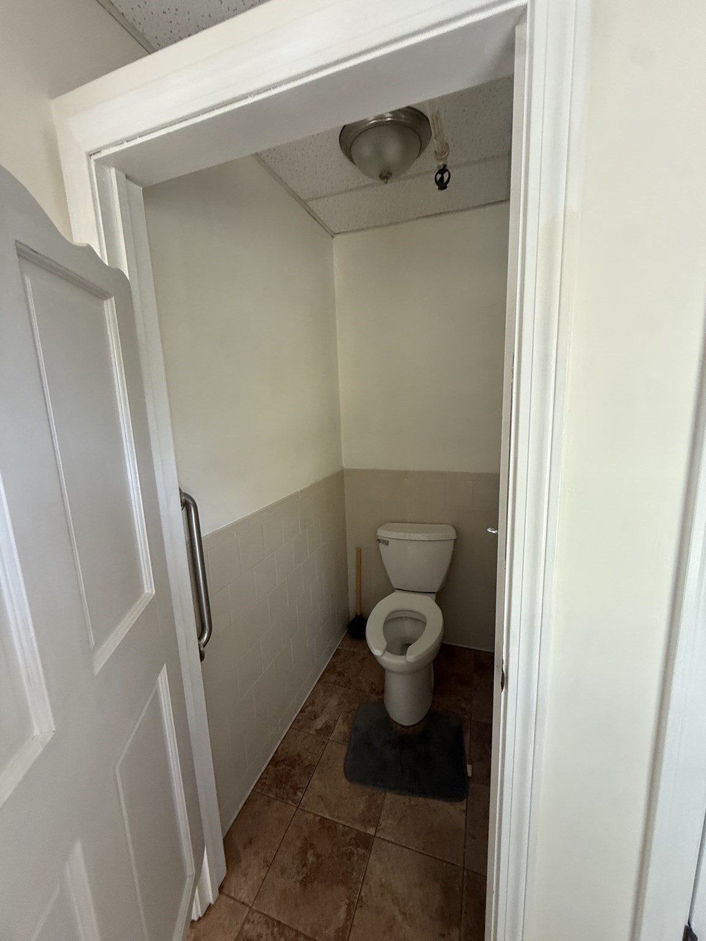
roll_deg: +1.2
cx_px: 353
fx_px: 381
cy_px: 470
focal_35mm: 14
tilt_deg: -10.2
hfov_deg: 85.7
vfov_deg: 102.1
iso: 320
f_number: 2.2
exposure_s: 1/67
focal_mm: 2.22
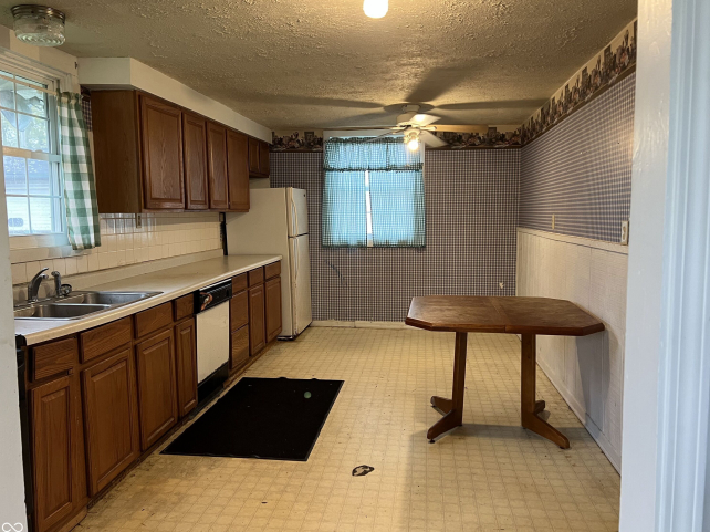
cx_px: 360
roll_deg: +0.5
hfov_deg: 65.3
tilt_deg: -5.6
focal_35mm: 27
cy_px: 268
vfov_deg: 51.3
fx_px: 554
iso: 200
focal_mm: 5.7
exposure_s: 1/60
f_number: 1.5
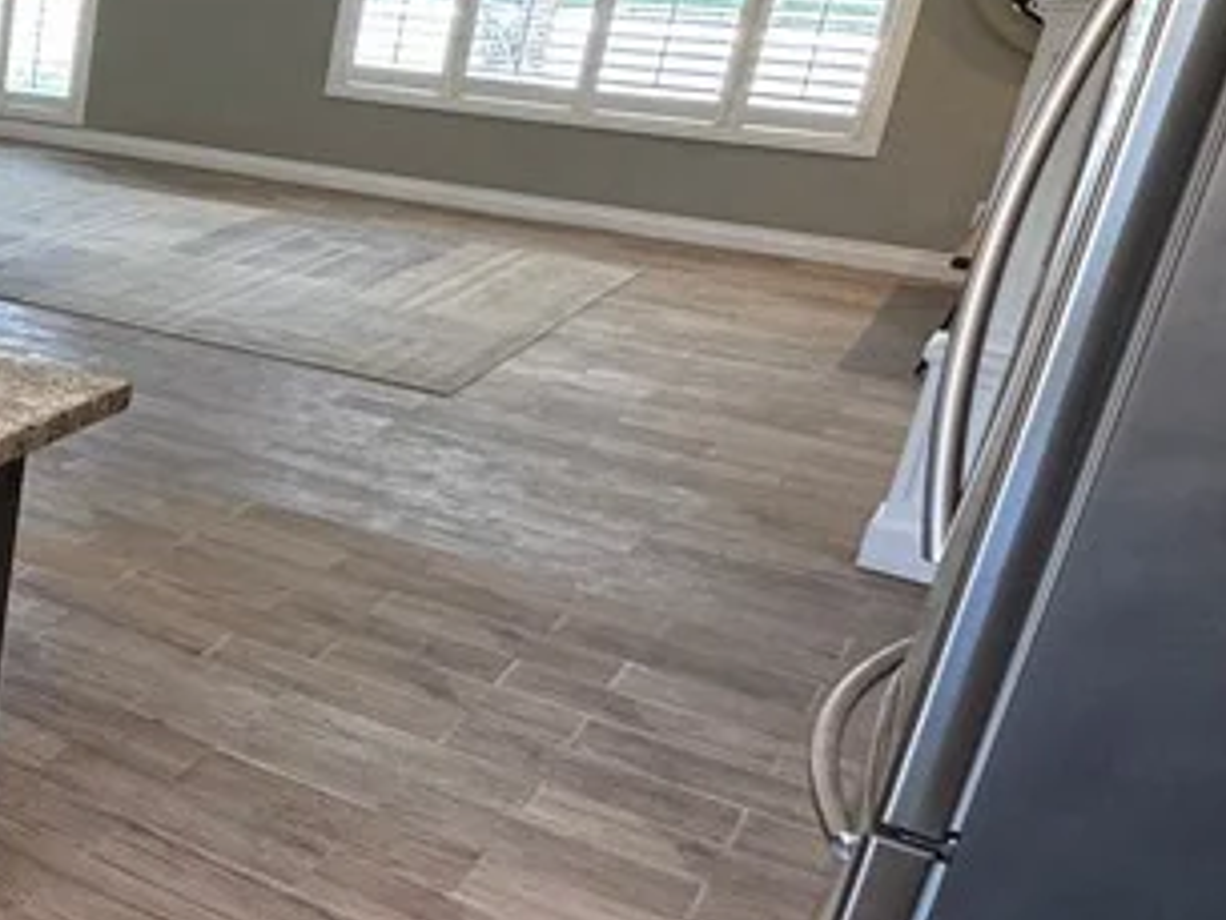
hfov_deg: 30.7
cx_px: -410
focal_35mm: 47
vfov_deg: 30.9
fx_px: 1665
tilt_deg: -19.5
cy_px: 454
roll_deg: -1.4
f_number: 2.2
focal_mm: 2.22
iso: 200
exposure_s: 1/60
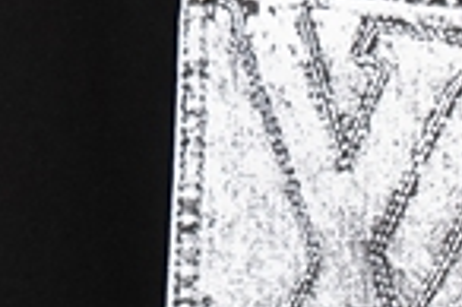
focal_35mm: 590
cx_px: 22
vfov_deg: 2.3
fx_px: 7559
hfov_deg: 3.5
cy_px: -215
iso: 400
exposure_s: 1/125
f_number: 4
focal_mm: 53
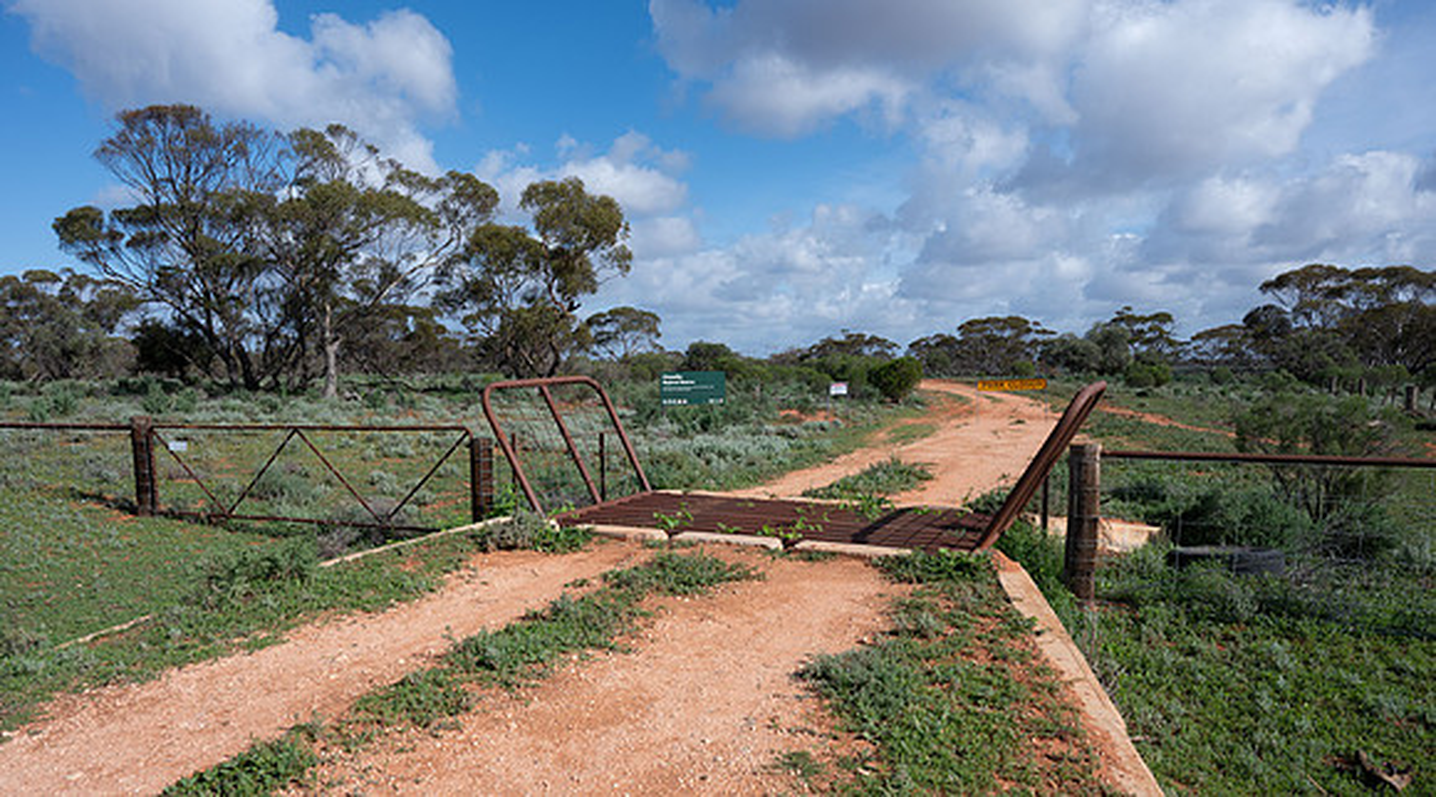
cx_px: 718
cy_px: 474
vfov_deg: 45.0
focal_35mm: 25
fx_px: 957
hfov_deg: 73.8
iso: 100
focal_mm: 24
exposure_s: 1/320
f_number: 8
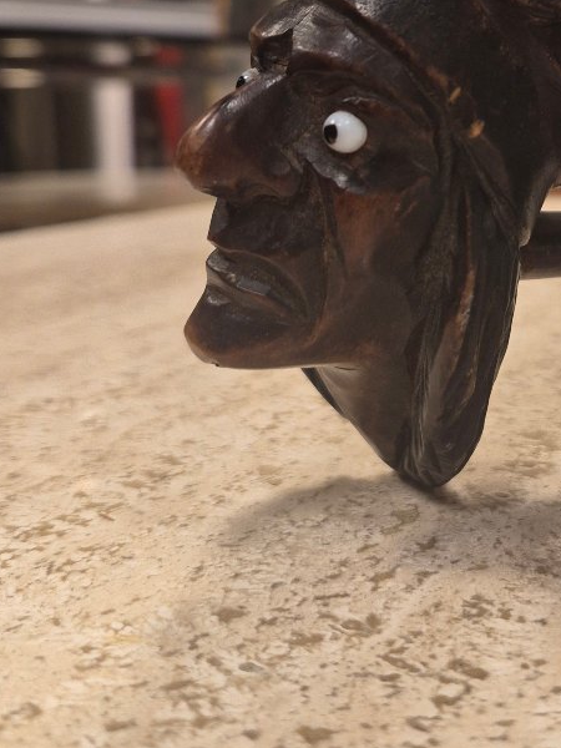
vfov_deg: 40.1
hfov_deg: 30.5
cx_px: 472
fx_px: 994
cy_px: 186
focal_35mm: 46
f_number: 1.8
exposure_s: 1/100
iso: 250
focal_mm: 5.4
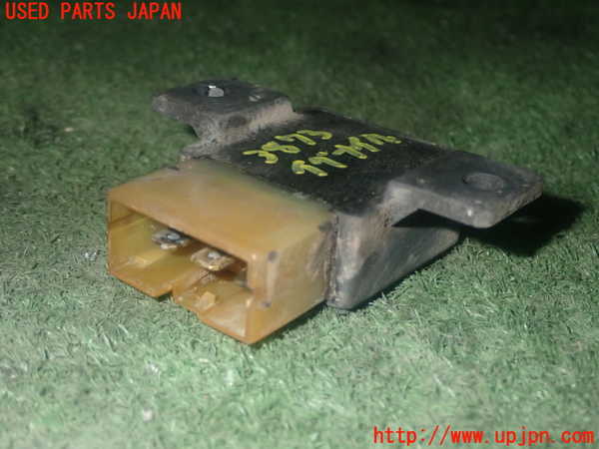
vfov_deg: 27.0
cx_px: 300
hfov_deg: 35.5
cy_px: 224
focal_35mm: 54
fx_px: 934
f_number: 10
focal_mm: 9.65
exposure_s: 1/50
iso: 640
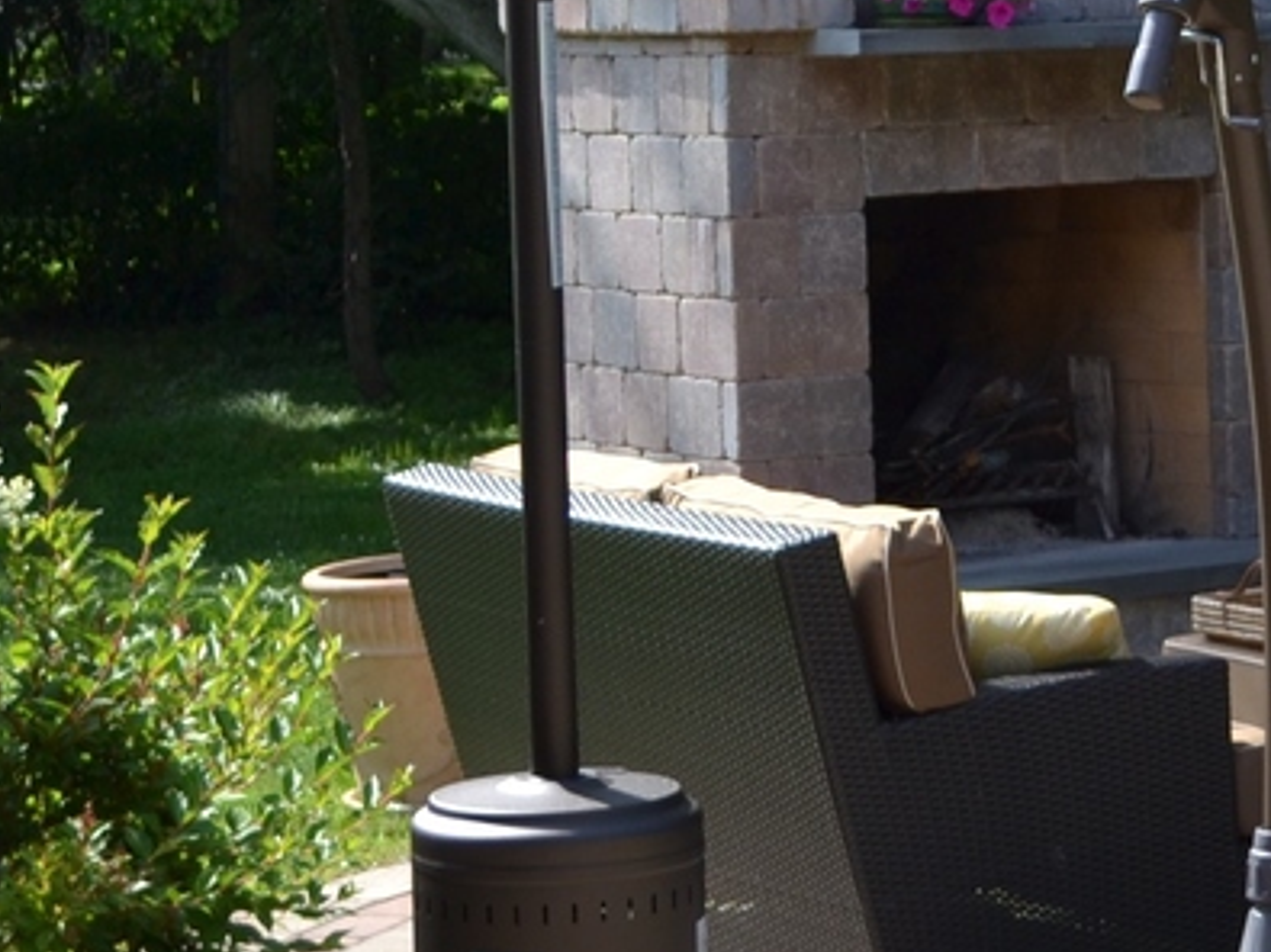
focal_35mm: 142
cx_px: 1310
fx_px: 5212
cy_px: -93
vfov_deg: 10.3
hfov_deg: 13.7
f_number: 4
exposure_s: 1/400
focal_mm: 24
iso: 100
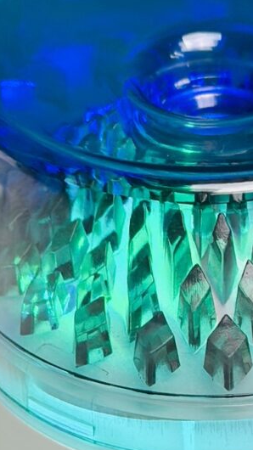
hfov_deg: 7.7
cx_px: 208
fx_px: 1885
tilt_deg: -38.0
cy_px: 297
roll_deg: +0.4
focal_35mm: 158
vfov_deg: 13.6
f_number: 1.78
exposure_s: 1/50
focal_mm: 6.86
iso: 100
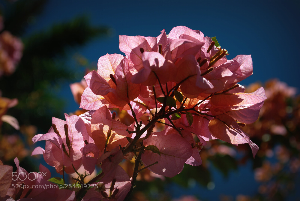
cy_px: 100
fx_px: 689
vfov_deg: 16.6
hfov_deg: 24.6
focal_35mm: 82
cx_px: 150
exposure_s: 1/320
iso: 100
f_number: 8
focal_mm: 55
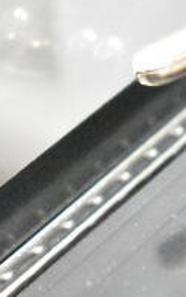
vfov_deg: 8.0
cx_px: 398
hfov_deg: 4.9
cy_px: 31
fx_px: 2115
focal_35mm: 261
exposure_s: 1/30
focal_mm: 55
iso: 25600
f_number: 5.6
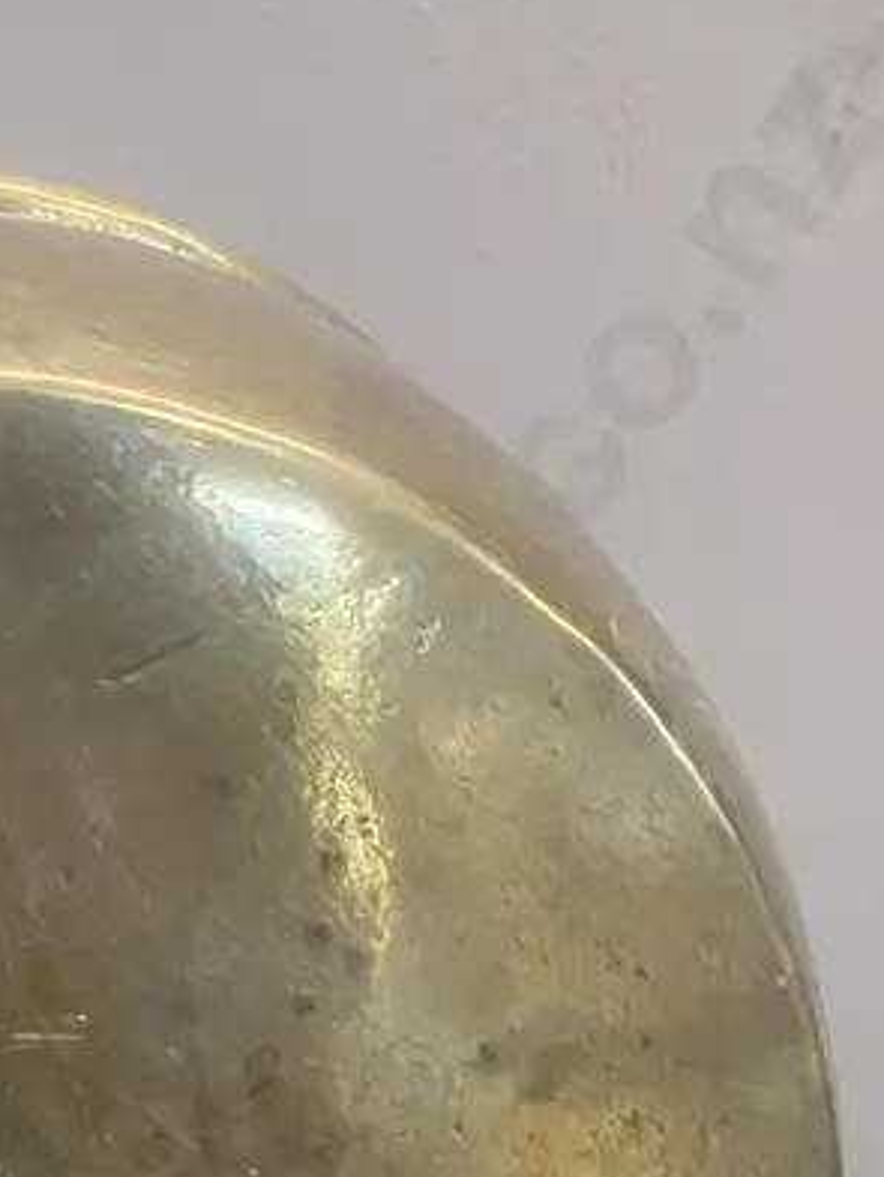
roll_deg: +2.1
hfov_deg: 19.4
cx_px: -75
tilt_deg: -19.6
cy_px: 1321
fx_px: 2484
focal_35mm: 73
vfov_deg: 24.7
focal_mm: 3.99
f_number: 1.8
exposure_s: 1/33
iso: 320
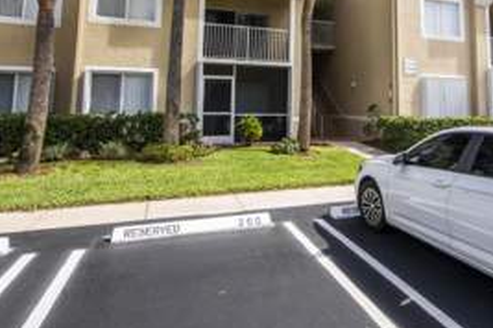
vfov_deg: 45.8
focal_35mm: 27
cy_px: 72
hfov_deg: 65.9
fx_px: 370
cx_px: 321
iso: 100
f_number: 8
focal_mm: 10
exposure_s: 1/250
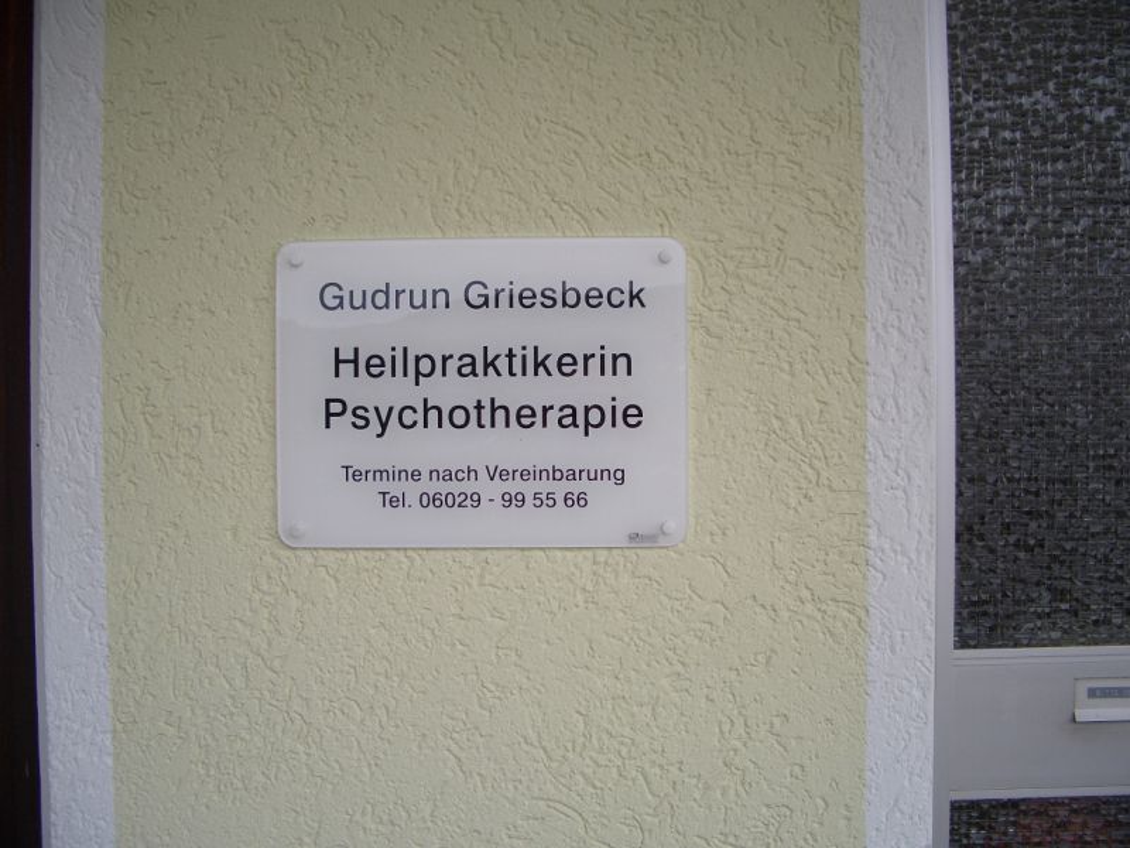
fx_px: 1143
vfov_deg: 40.7
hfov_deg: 52.6
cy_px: 424
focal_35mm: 35
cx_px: 565
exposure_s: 1/250
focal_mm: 5.8
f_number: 2.6
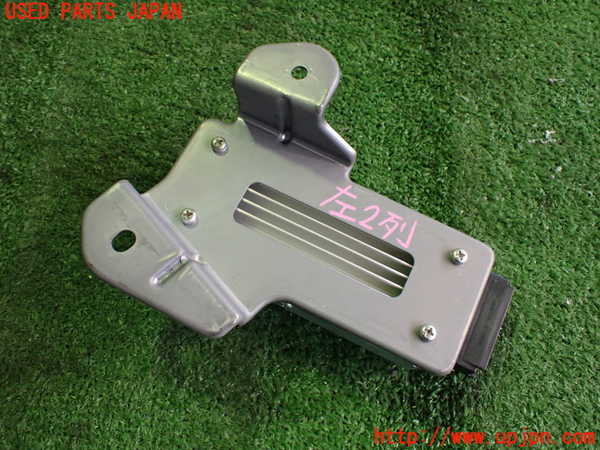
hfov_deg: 60.0
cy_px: 225
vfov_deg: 46.8
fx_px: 520
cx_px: 300
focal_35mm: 30
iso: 640
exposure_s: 1/125
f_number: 2.3
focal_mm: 5.4
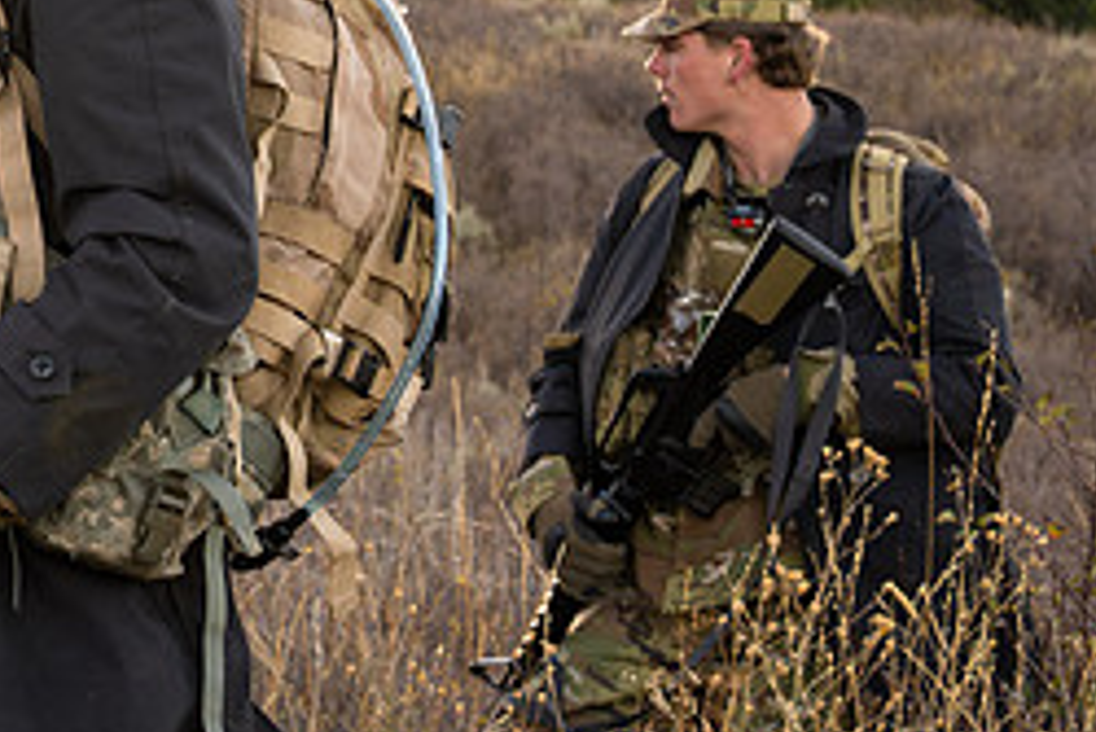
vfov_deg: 7.1
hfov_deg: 10.4
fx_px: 5879
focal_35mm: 193
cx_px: -317
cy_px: -126
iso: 2000
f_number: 11
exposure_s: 1/320
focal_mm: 70
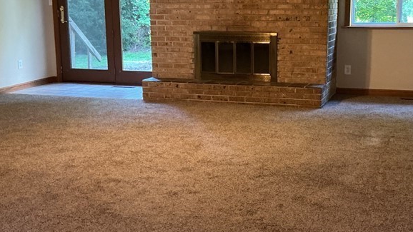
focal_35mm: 56
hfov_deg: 37.1
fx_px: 613
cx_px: 249
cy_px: 103
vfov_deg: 21.4
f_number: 1.8
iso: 250
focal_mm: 3
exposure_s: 1/40
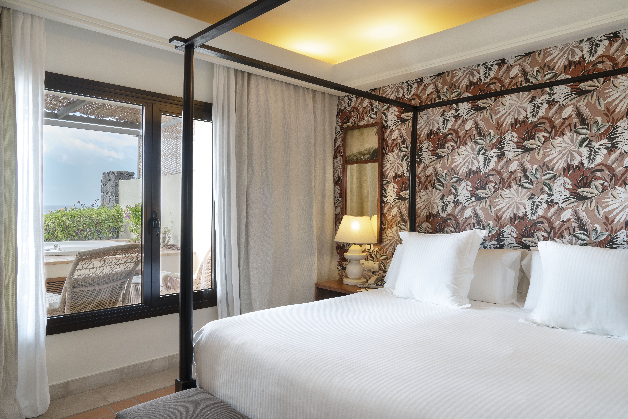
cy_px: 210
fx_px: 419
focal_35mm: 24
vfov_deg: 53.1
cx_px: 314
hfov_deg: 73.7
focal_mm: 24
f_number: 16
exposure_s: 1/5
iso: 200
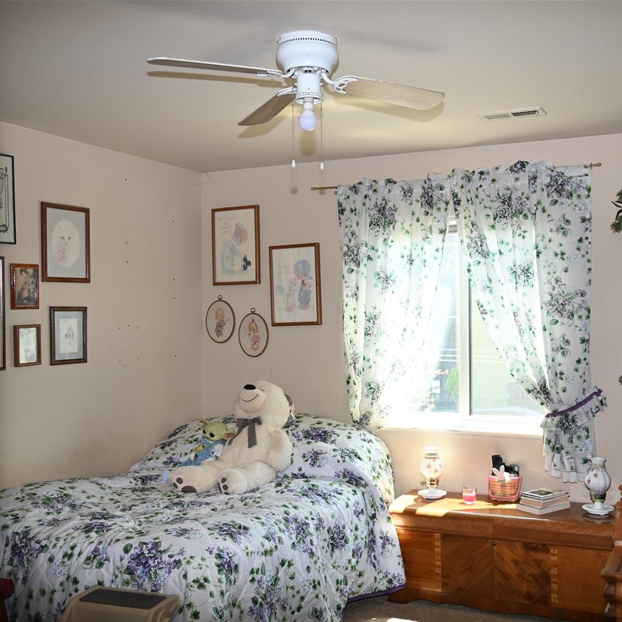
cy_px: 313
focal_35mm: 40
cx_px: 367
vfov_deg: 41.9
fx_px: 813
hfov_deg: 41.7
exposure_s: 1/60
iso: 220
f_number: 4
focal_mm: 31
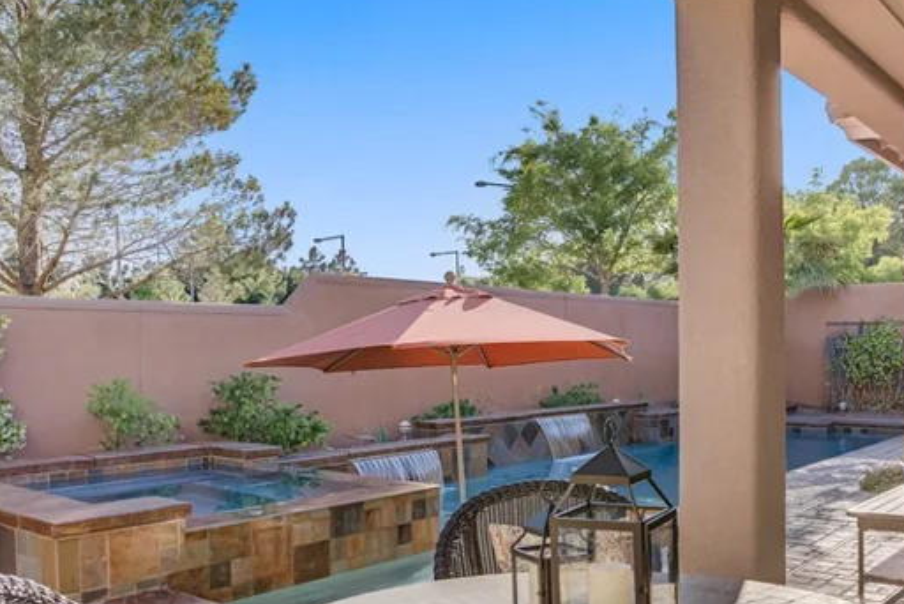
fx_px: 854
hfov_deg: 55.6
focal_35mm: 34
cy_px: 352
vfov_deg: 38.8
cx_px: 507
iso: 100
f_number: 7.1
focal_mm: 17
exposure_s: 1/125
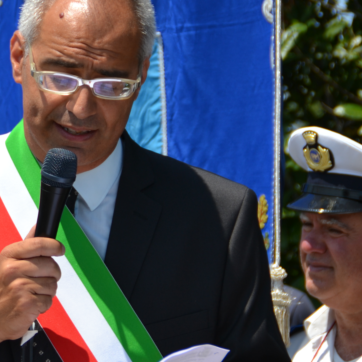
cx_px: 93
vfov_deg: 7.6
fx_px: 2733
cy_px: 164
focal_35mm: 231
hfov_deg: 7.6
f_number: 5.6
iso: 100
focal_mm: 75
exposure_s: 1/500
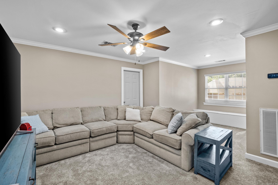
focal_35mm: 15
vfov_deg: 77.3
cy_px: 92
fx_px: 116
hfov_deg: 100.4
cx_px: 139
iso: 400
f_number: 7.1
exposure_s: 1/2.5
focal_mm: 10
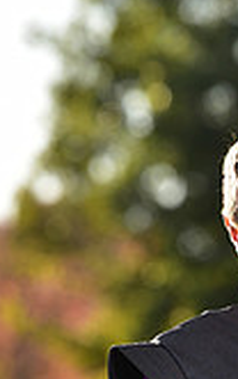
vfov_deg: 2.9
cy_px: 450
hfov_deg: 1.8
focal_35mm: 713
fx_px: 7387
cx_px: 271
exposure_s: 1/200
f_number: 5.6
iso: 100
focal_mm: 200
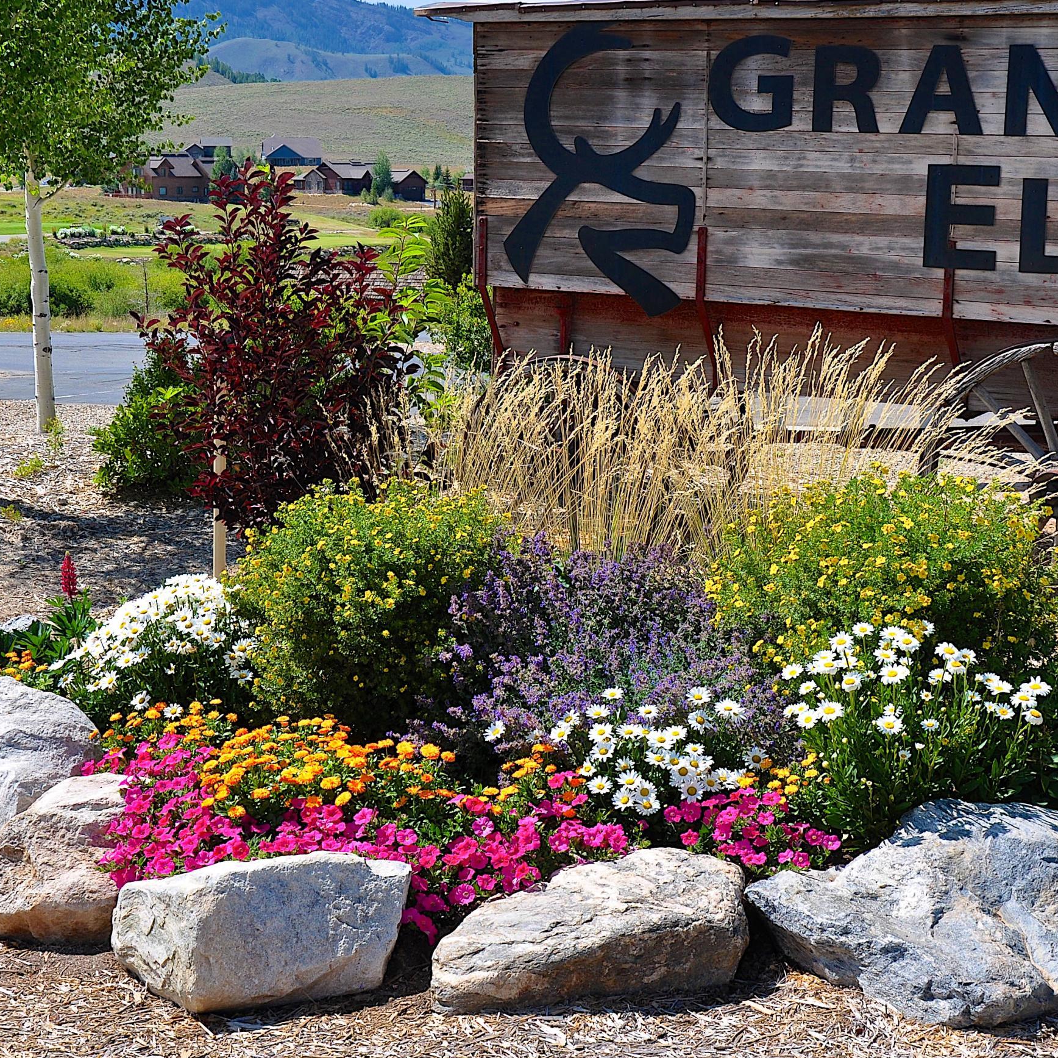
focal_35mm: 66
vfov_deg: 26.1
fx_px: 2282
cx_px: 437
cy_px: 480
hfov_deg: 26.1
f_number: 10
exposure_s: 1/250
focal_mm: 30
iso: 200
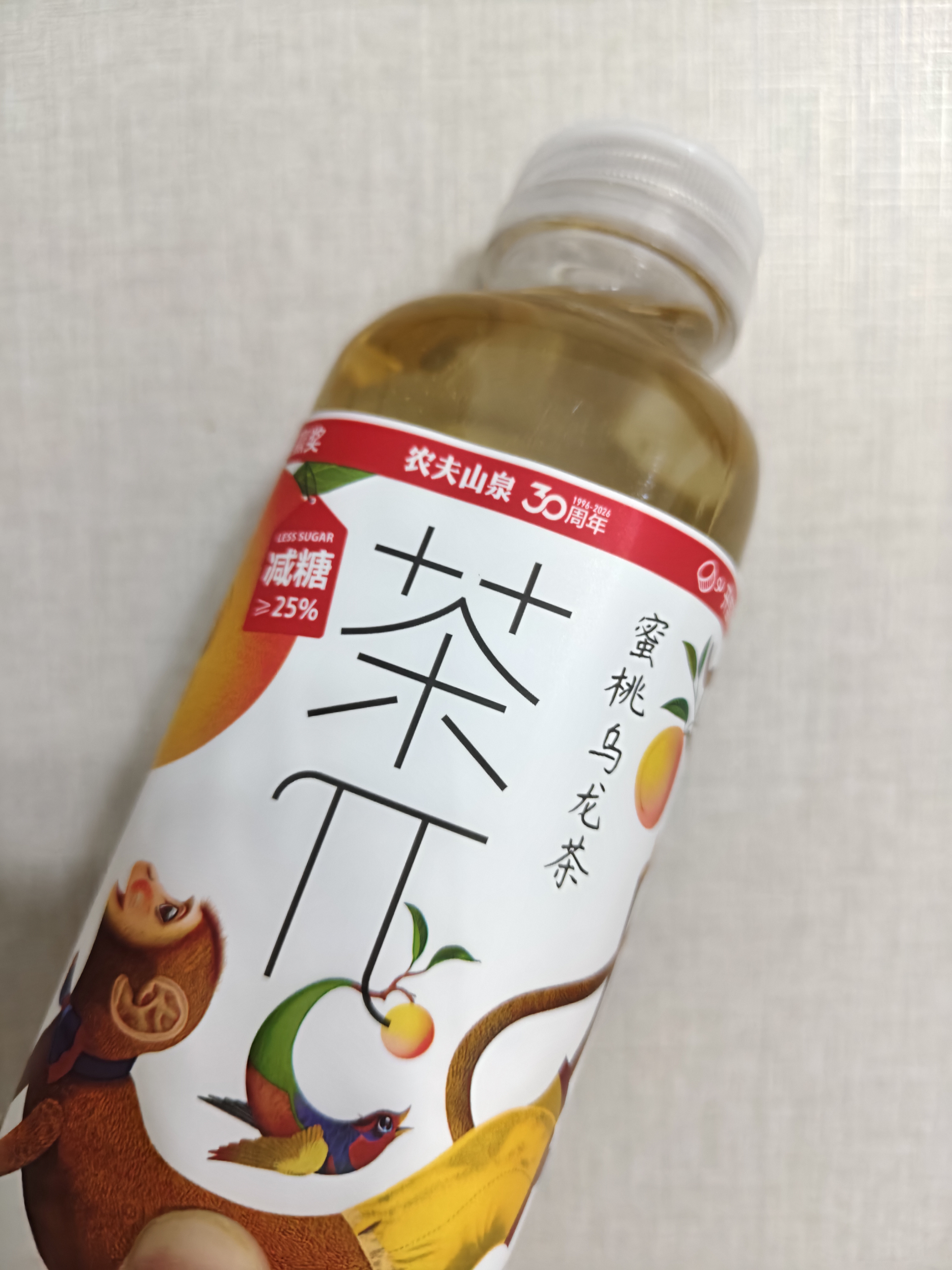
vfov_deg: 73.9
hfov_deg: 58.9
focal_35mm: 23
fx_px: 843
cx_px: 476
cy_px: 635
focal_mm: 5.56
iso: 972
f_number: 1.88
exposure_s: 1/216
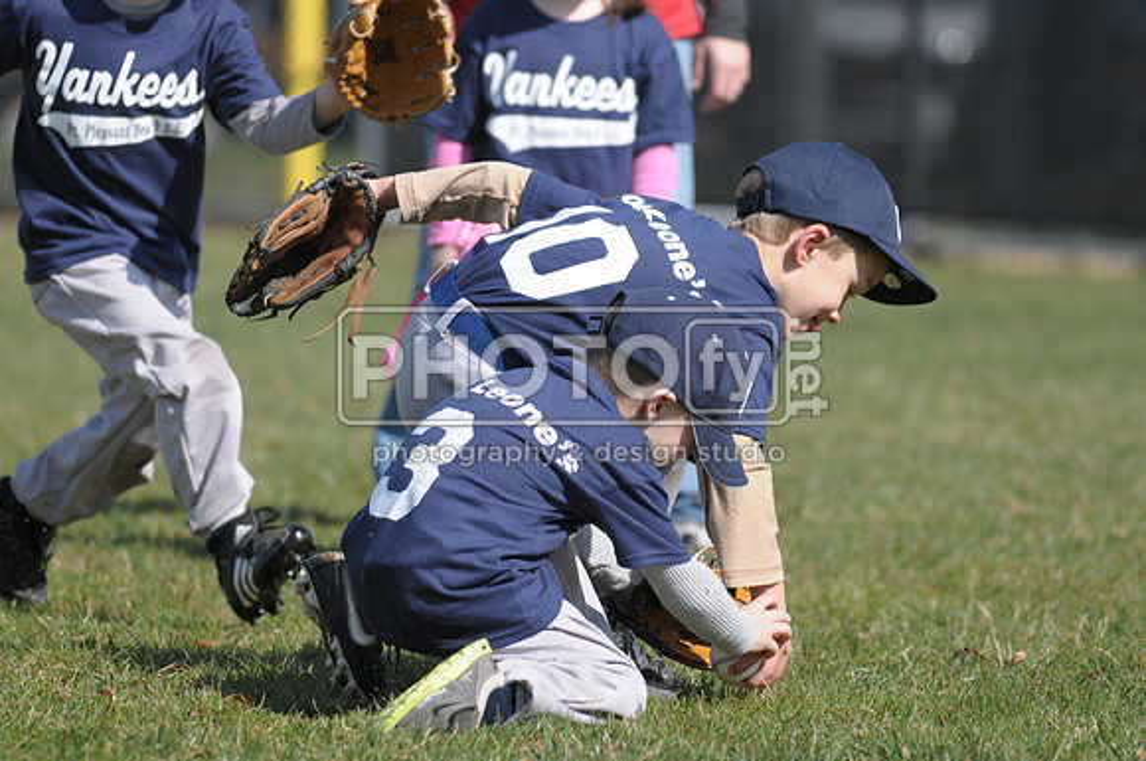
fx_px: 9537
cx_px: 573
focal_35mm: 300
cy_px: 380
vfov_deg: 4.6
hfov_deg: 6.9
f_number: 4
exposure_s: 1/2500
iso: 400
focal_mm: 200
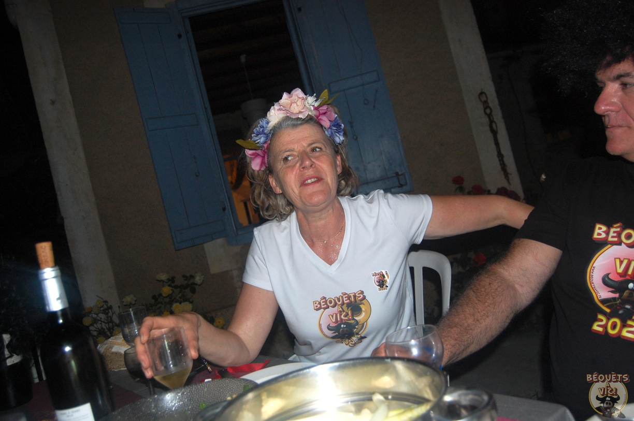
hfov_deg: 64.6
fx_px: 501
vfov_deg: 45.6
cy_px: 210
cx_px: 317
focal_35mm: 28
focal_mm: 19
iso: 400
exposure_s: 1/60
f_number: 3.5
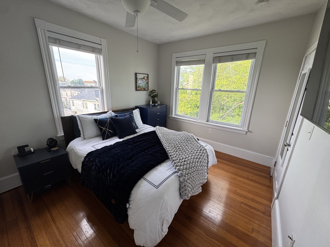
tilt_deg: -16.7
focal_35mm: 14
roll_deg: -2.0
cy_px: 124
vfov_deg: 85.7
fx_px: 133
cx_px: 165
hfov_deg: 102.1
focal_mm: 2.22
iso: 80
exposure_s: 1/99
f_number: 2.2
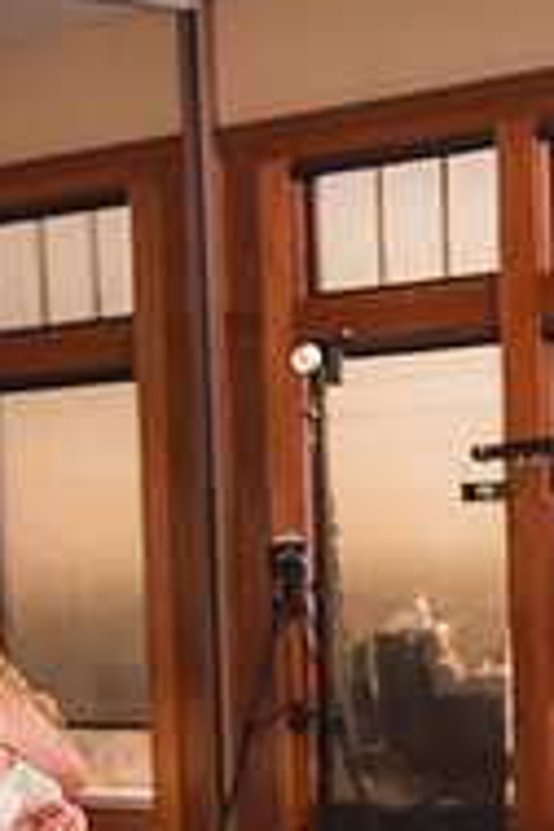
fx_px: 2747
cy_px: 809
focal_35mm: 119
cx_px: 18
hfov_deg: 11.4
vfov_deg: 16.9
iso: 125
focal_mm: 50
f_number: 1.8
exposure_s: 1/250
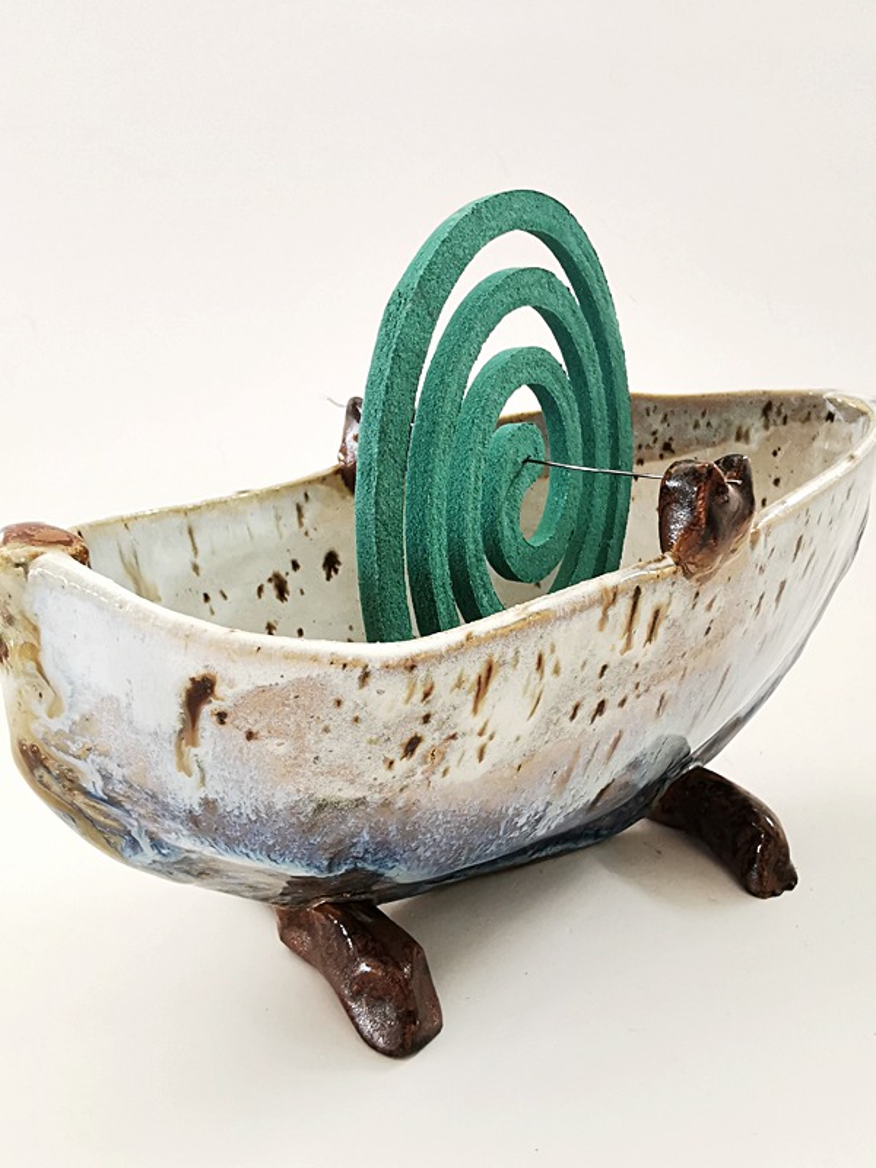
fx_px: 911
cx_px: 438
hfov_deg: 51.4
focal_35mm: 27
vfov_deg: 65.3
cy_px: 584
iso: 160
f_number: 2.2
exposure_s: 1/50
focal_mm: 2.26
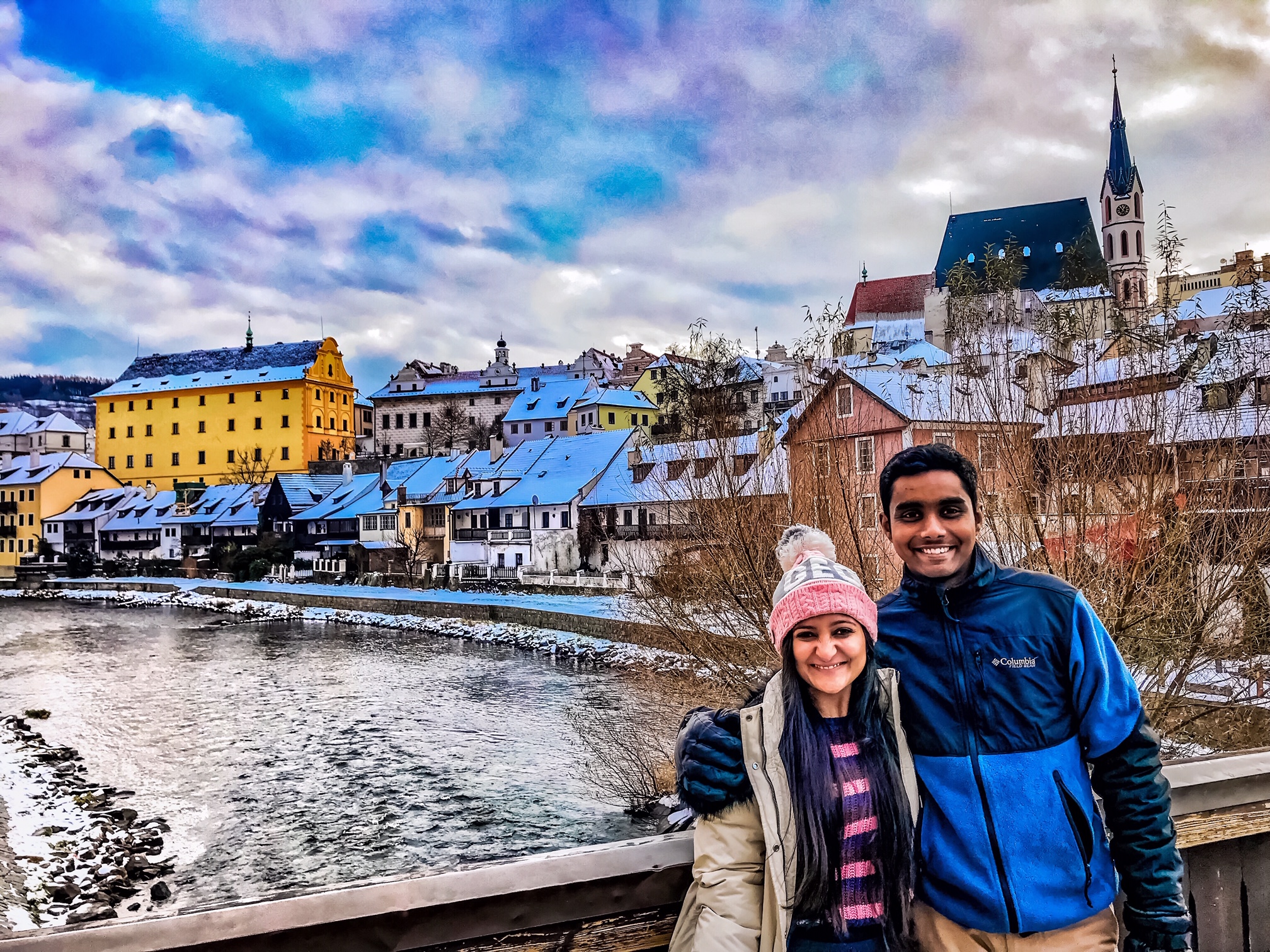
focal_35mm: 28
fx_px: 1027
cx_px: 635
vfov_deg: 49.7
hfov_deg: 63.4
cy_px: 476
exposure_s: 1/887
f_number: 1.8
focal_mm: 3.99
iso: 20
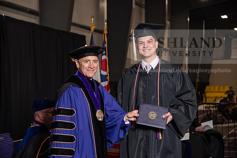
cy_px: 79
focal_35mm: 78
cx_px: 118
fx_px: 514
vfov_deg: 17.5
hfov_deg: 26.0
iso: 1000
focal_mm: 78
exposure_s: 1/200
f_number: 5
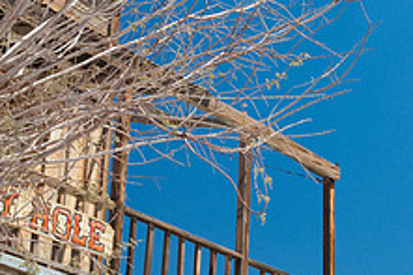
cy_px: 155
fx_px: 1055
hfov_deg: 22.1
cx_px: 146
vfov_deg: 14.8
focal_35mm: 92
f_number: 20
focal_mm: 35
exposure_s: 1/50
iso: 400
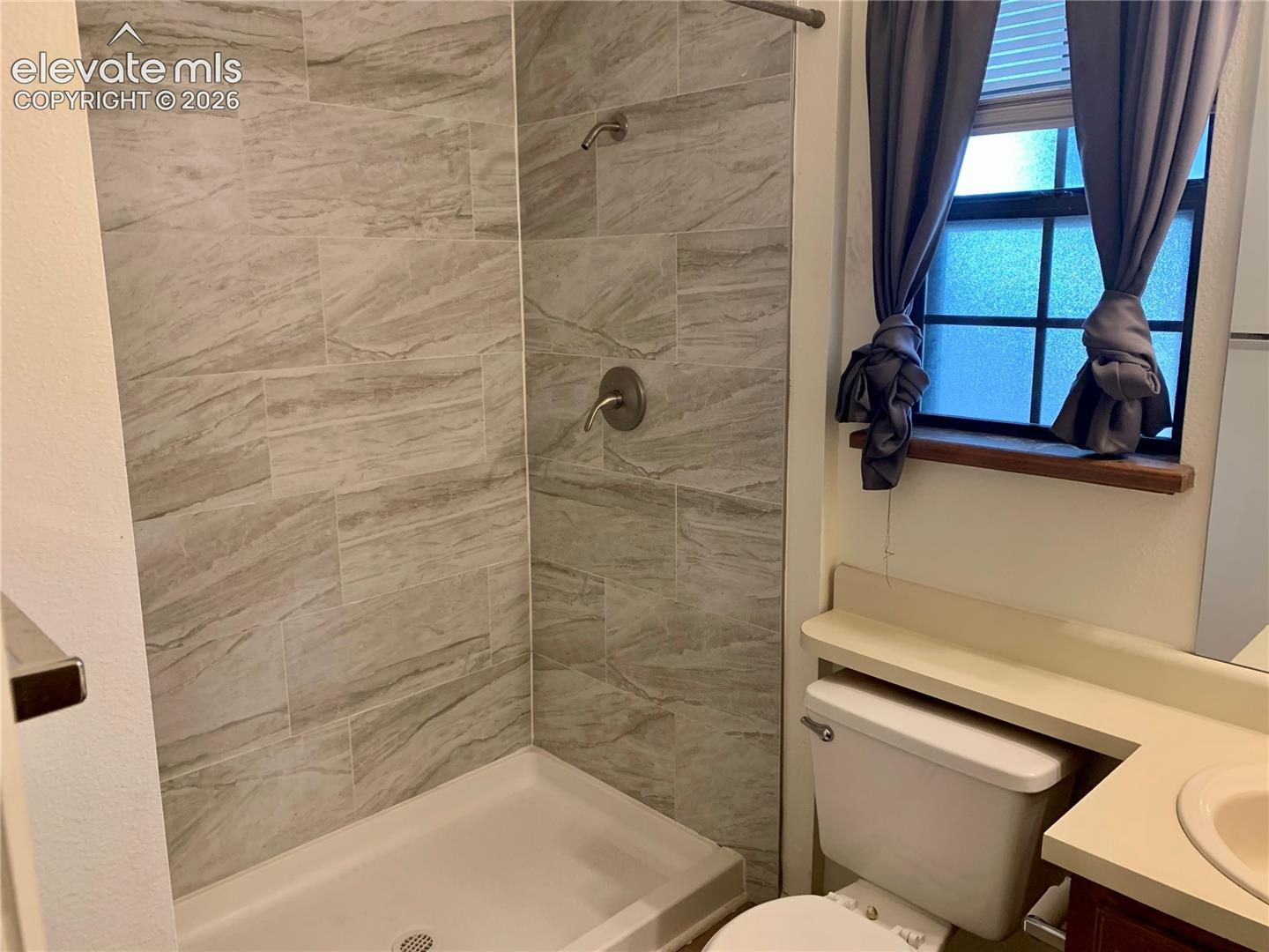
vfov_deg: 53.1
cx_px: 634
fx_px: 953
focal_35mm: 26
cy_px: 476
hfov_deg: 67.3
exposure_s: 1/60
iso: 200
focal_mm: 4.25
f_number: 1.8
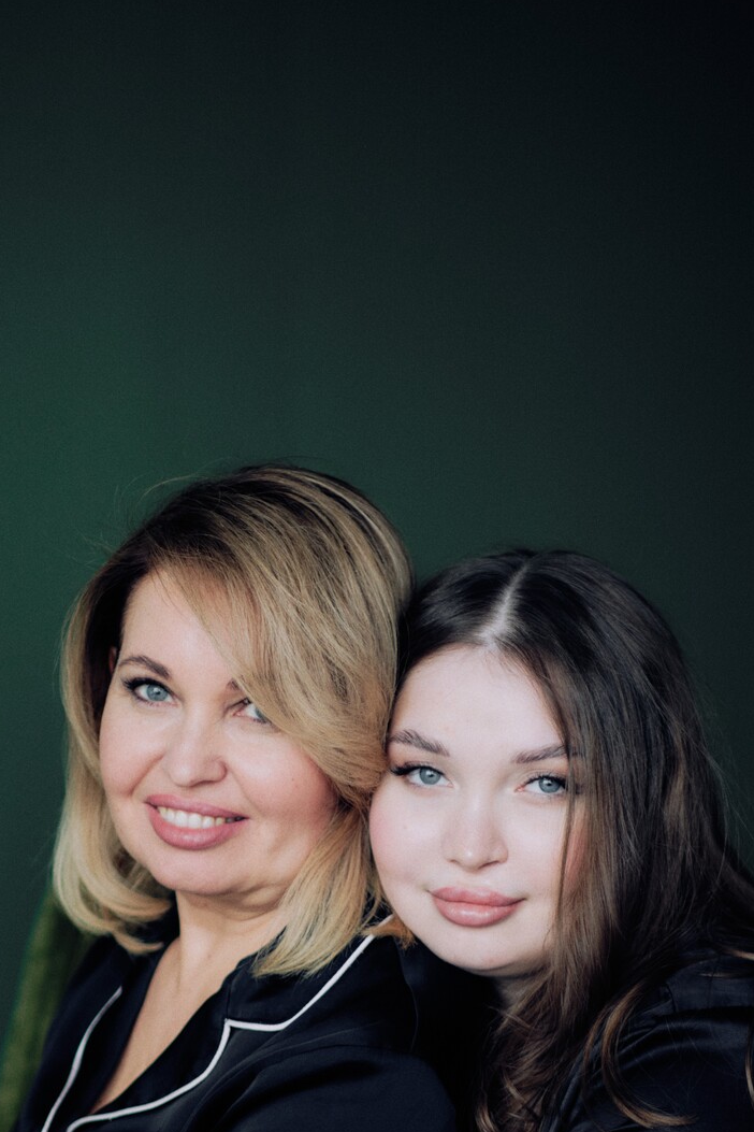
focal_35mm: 134
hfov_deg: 10.2
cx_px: 301
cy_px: 855
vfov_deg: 15.2
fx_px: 4210
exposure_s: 1/250
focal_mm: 56
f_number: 1.2
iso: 200
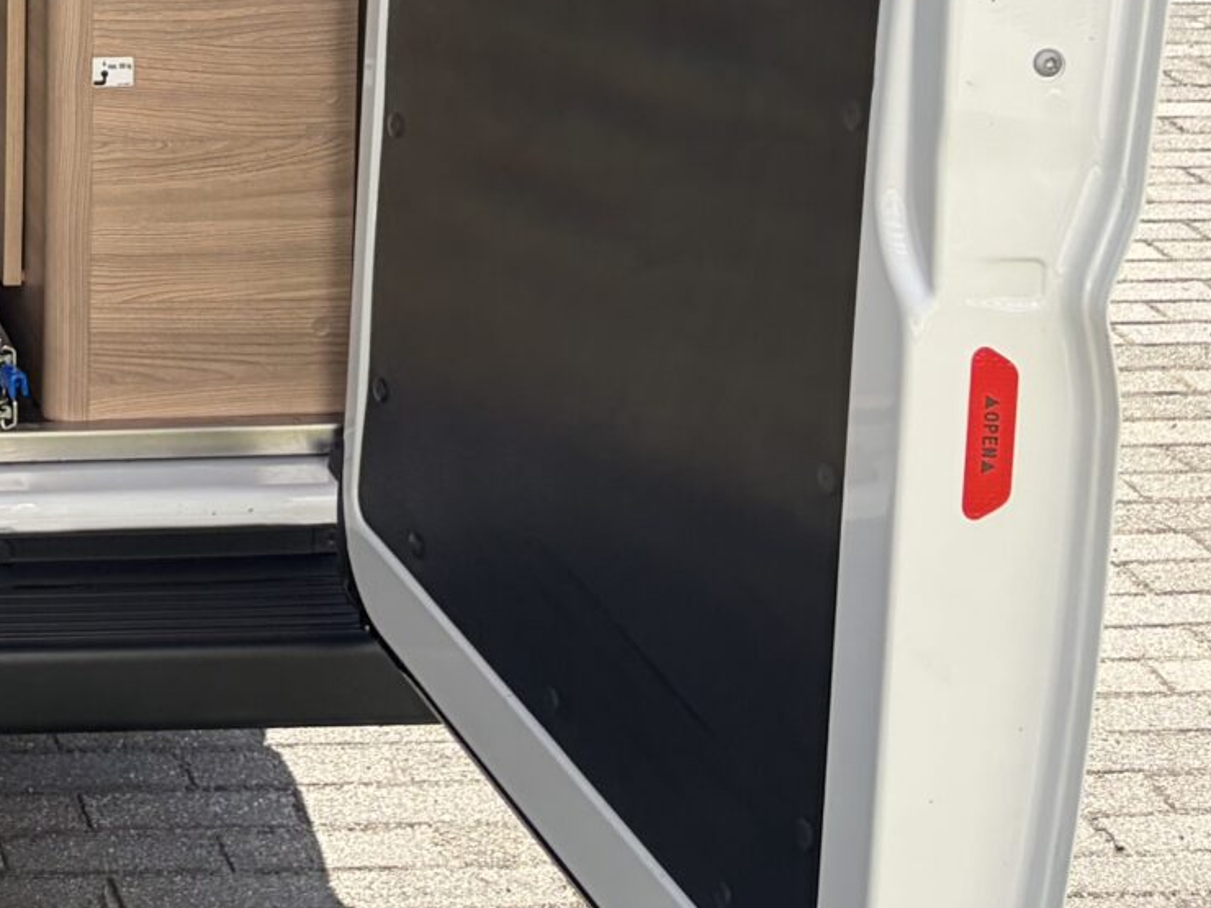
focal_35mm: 90
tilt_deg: -8.8
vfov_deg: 15.1
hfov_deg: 19.4
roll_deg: +1.4
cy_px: -492
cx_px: -532
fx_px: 3149
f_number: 1.6
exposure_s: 1/1081
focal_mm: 5.96
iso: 50
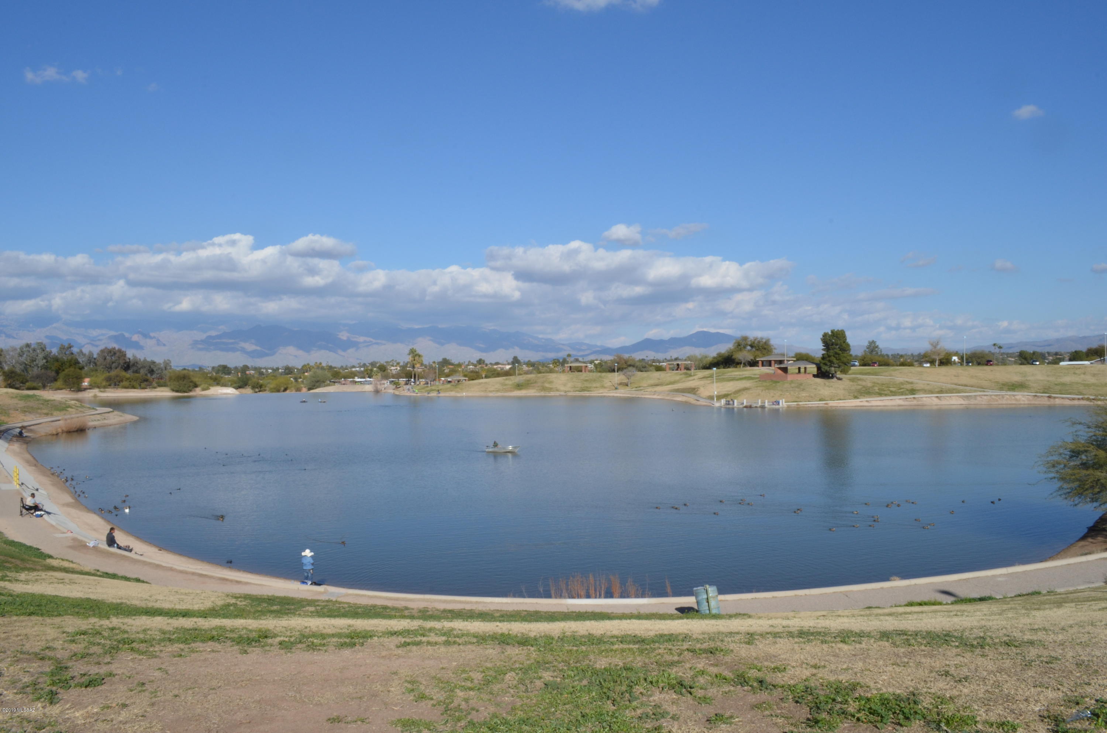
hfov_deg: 67.5
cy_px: 366
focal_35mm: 27
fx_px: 829
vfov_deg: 47.7
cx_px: 554
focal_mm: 18
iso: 400
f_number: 22
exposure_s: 1/200
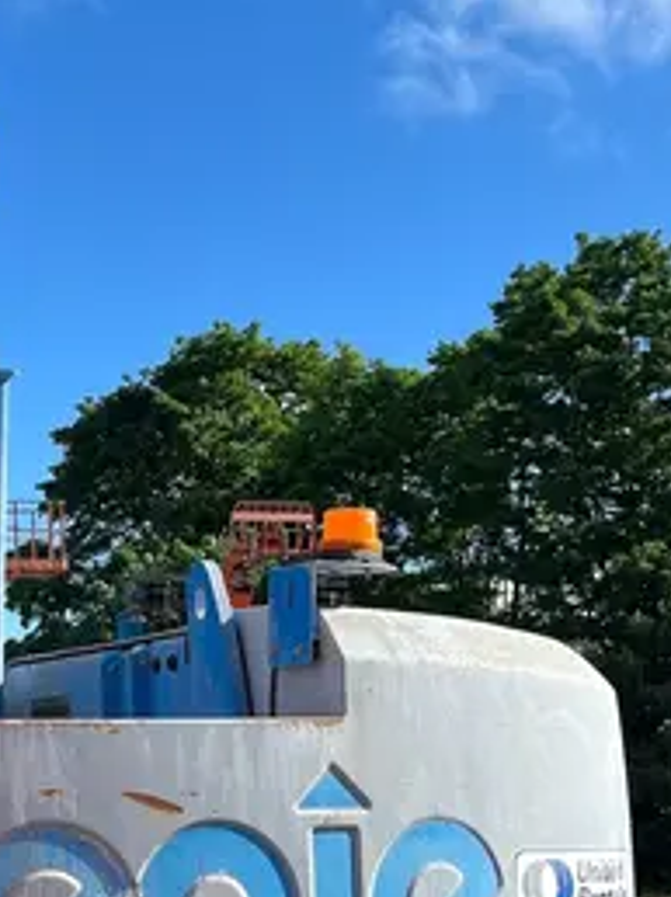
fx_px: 1916
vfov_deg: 26.1
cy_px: 659
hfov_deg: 18.6
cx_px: -174
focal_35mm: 74
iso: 50
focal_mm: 5.1
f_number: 1.6
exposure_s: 1/2358
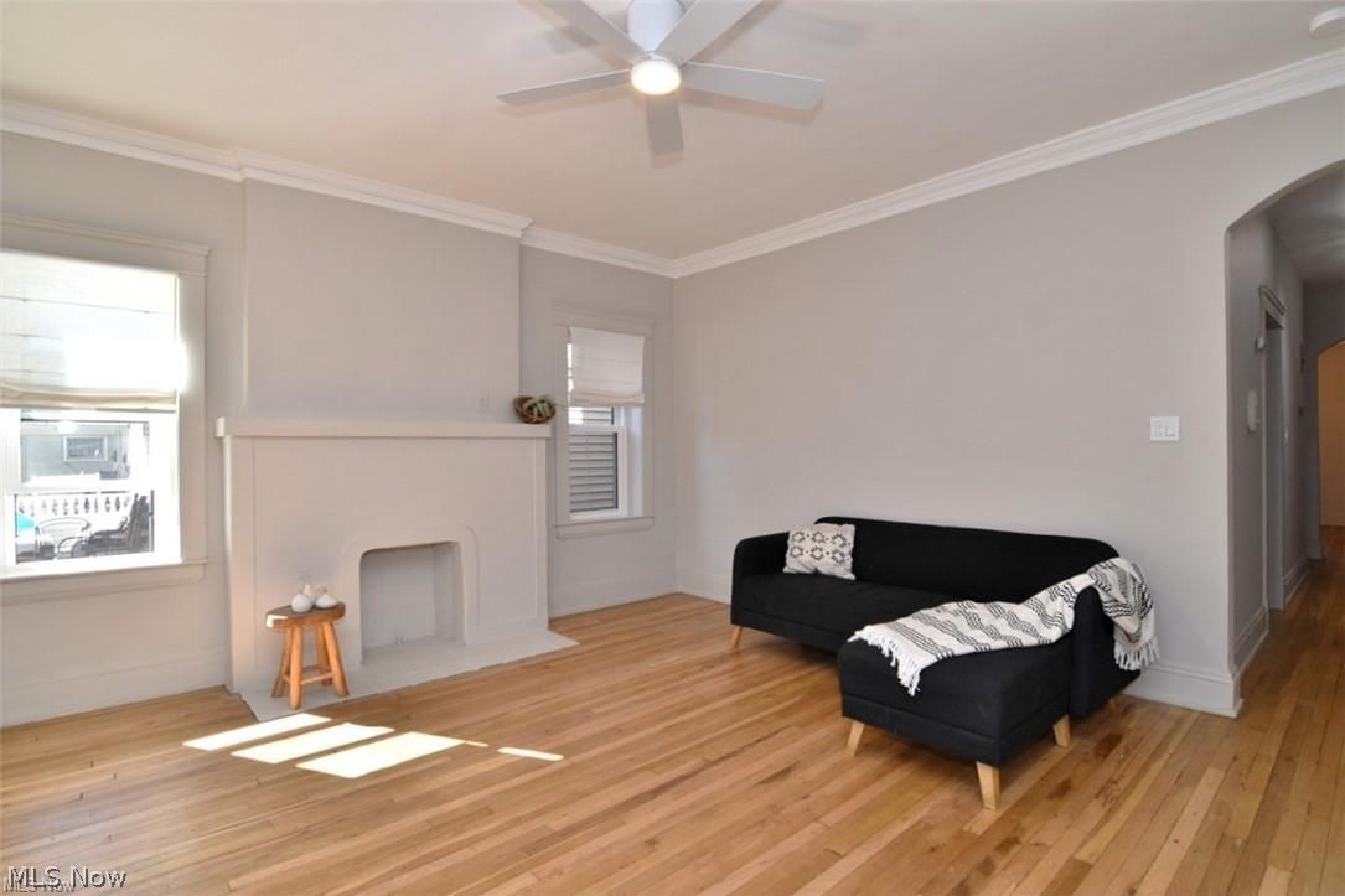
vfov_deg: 72.0
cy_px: 448
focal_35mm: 16
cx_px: 672
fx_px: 616
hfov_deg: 95.0
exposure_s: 1/30
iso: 200
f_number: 6.3
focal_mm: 11
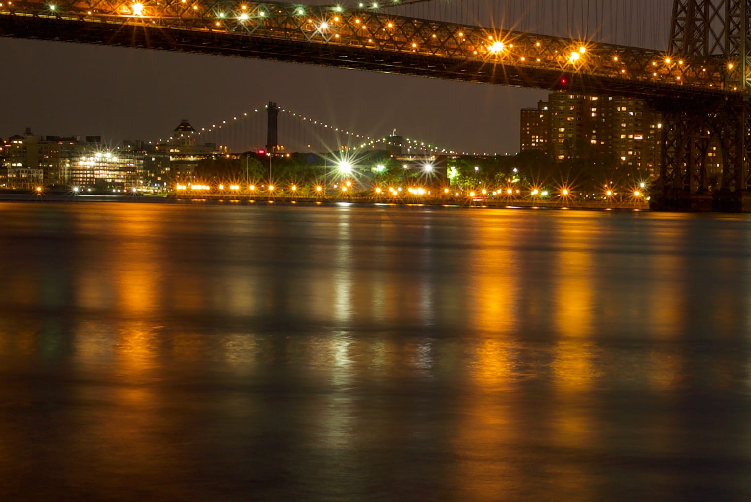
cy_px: 267
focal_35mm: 97
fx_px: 2025
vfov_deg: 14.1
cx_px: 806
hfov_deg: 20.2
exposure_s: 30
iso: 100
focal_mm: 35
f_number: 16
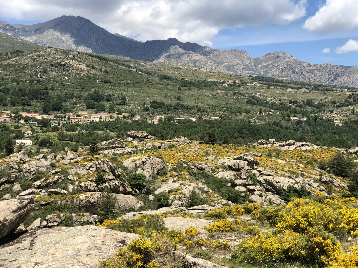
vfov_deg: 28.0
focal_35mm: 52
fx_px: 538
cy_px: 134
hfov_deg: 36.8
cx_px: 179
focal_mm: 6
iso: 16
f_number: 2.4
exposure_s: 1/1033
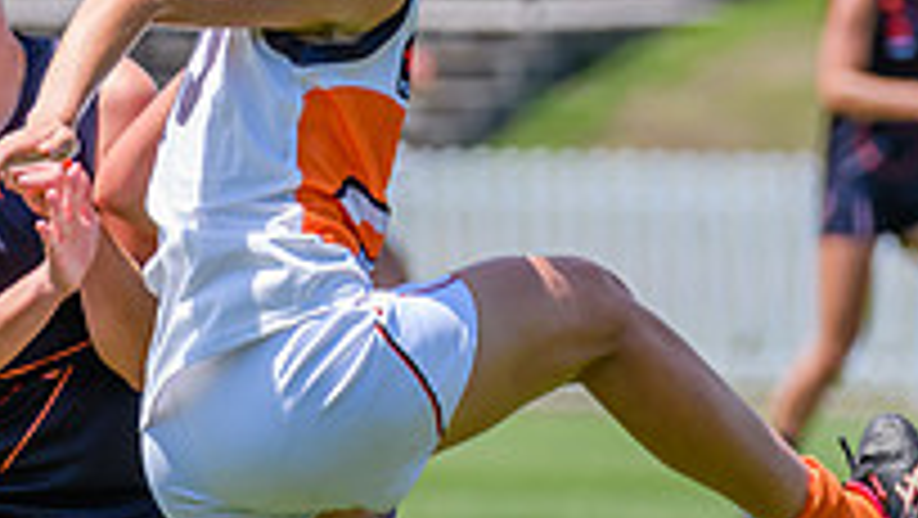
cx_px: 435
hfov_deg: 1.7
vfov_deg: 1.0
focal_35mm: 1253
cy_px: 285
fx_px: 30516
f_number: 8
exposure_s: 1/1600
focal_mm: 360
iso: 800
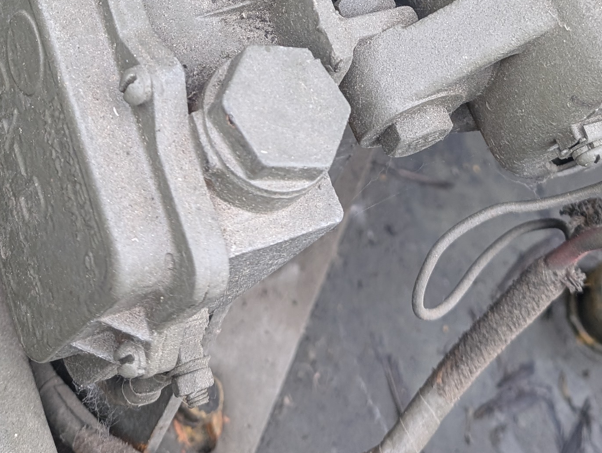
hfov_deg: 27.3
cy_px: -145
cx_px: 347
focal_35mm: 71
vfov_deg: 19.1
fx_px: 1236
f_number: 1.68
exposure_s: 1/317
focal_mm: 6.9
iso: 126
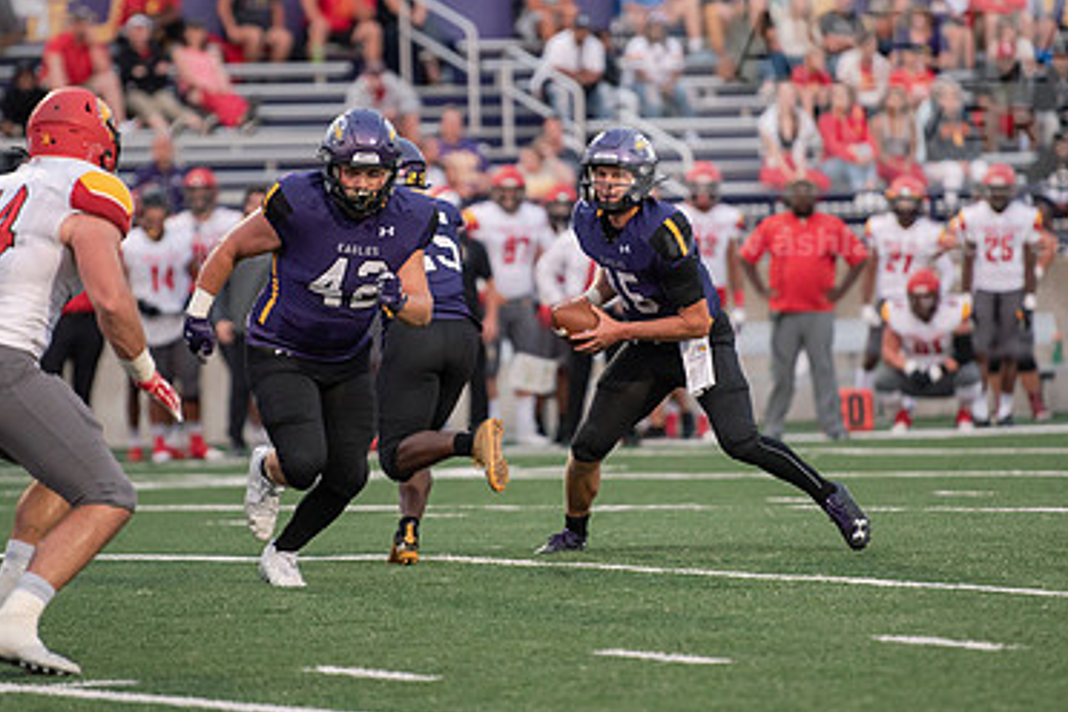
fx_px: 9255
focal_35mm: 312
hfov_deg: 6.6
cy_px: 303
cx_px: 534
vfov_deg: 4.4
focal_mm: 200
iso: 2000
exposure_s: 1/800
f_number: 2.8
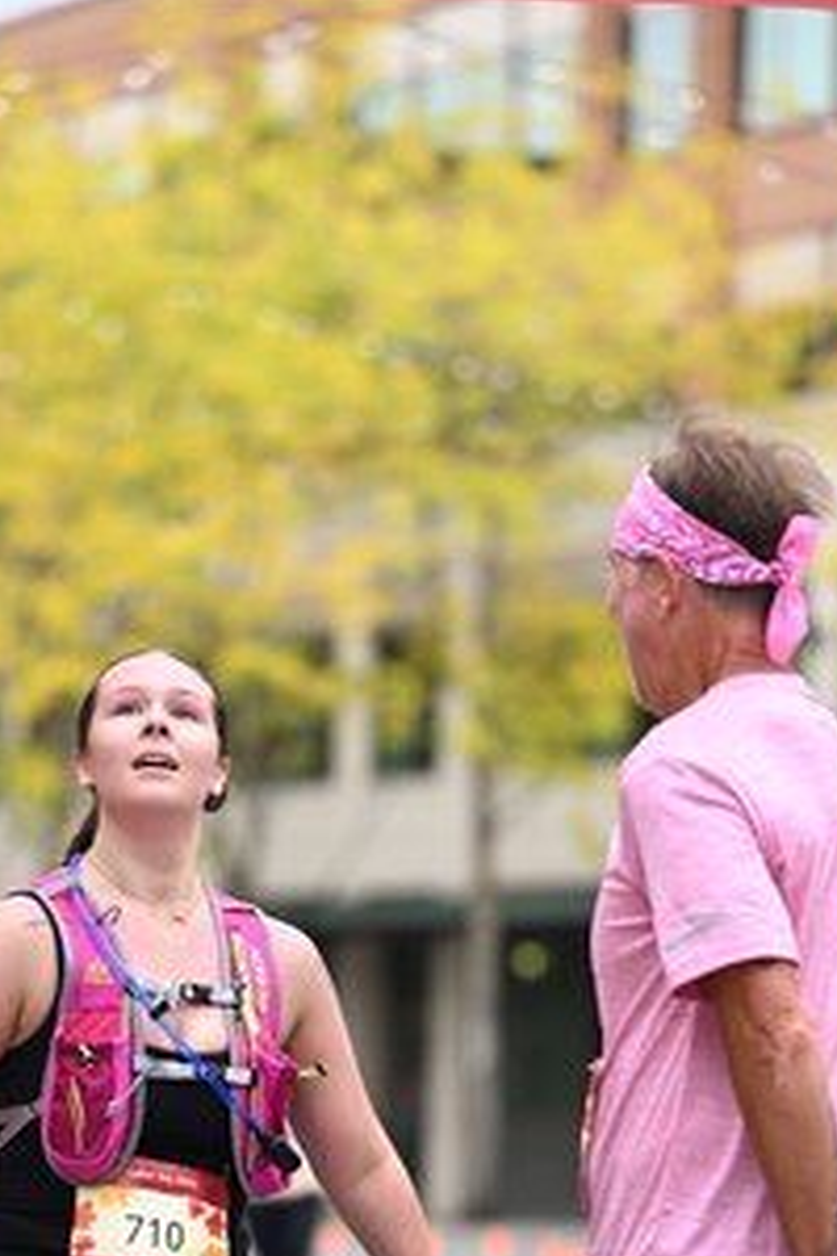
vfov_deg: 9.3
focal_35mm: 220
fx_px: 7672
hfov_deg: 6.2
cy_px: 1034
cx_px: 329
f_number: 2.8
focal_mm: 120
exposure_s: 1/1600
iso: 640
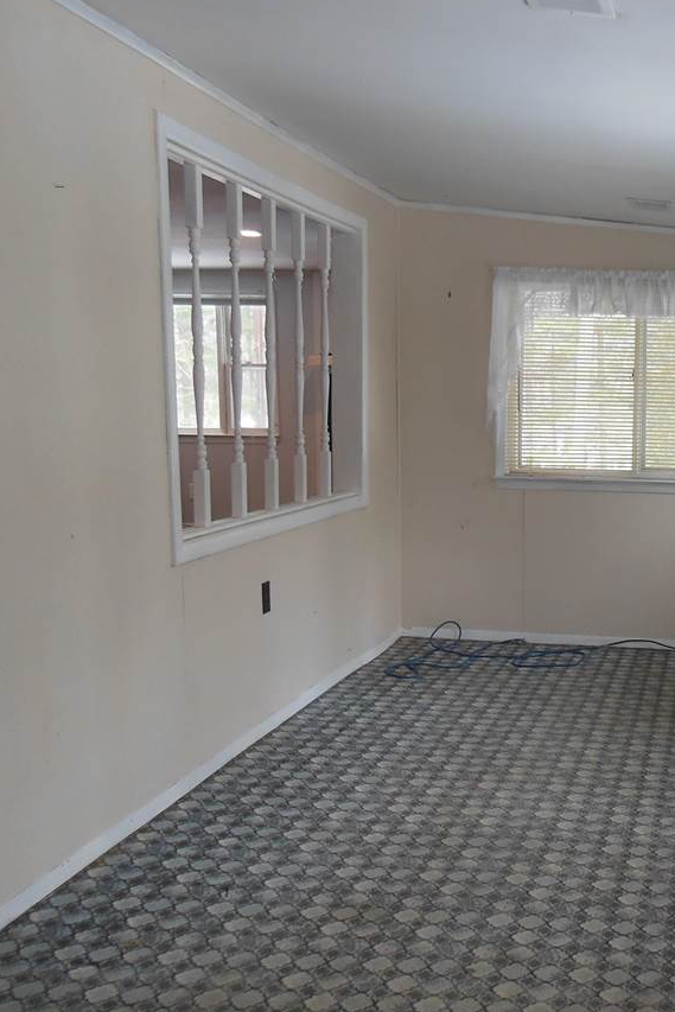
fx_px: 1096
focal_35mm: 39
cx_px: 717
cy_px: 523
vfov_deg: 49.5
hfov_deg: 31.0
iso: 160
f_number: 3.2
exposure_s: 1/30
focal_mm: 4.5
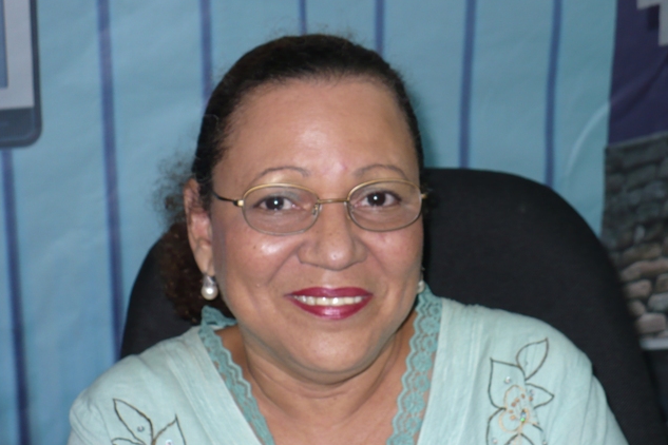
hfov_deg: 24.8
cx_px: 337
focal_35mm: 82
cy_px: 244
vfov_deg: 16.6
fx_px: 1521
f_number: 3.3
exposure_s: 1/30
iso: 100
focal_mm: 12.9
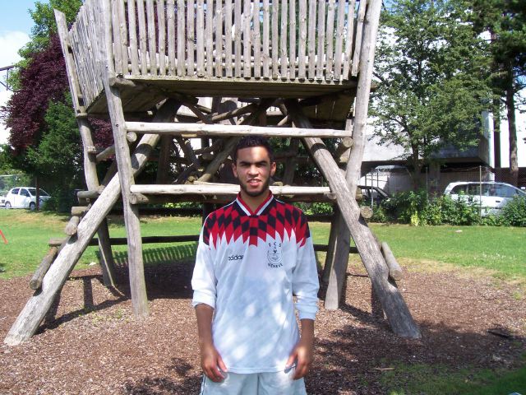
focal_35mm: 34
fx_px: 517
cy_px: 198
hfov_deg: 54.0
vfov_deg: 41.8
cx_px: 263
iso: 80
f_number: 5.1
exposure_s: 1/227
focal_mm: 5.6
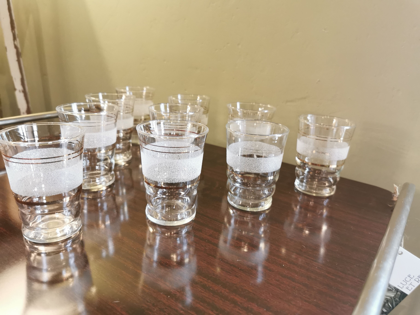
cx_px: 210
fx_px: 328
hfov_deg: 65.3
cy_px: 158
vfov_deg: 51.4
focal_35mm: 27
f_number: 1.6
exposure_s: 1/50
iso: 200
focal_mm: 5.56
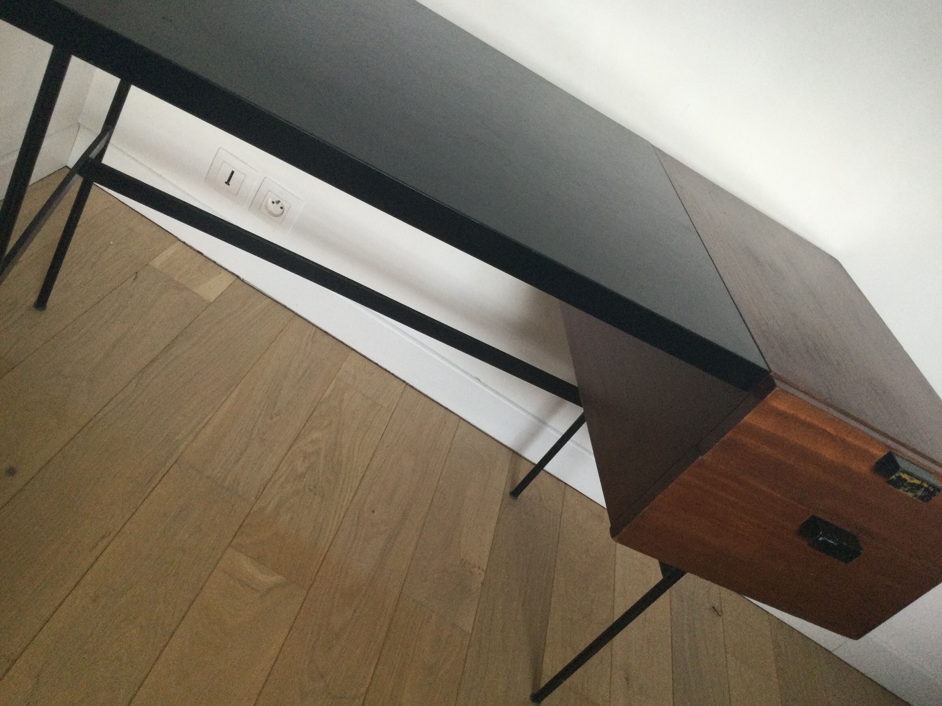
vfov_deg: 45.4
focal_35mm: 31
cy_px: 353
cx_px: 471
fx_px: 844
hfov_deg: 58.4
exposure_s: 1/33
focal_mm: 3.3
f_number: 2.4
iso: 50
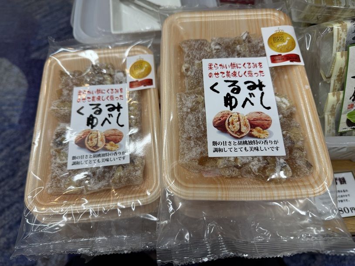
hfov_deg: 71.6
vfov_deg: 56.8
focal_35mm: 24
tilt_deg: -61.7
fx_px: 246
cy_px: 133
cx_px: 178
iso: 64
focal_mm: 6.76
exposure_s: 1/140
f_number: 1.78
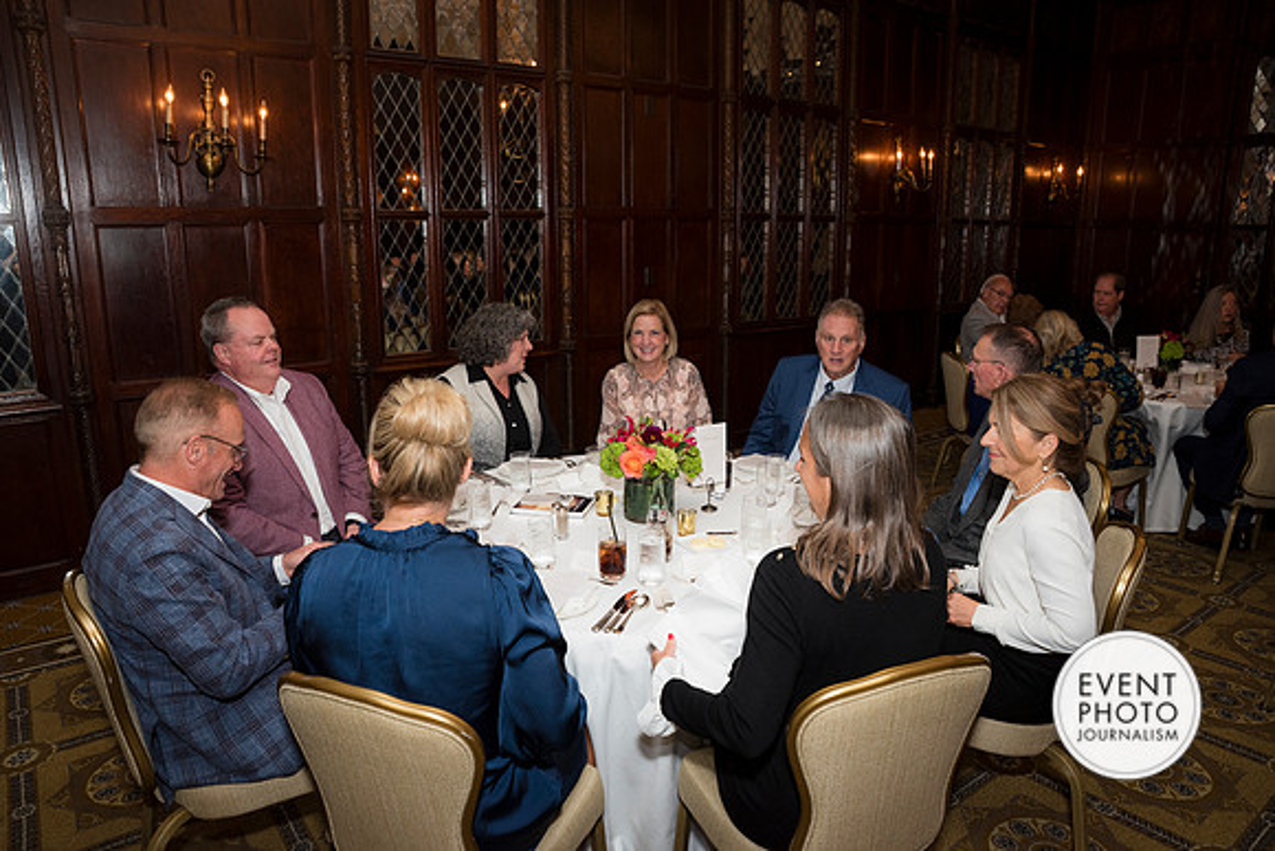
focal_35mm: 24
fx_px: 850
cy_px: 426
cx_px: 638
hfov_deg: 73.7
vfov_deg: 53.2
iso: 800
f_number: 5.6
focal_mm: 24
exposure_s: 1/125
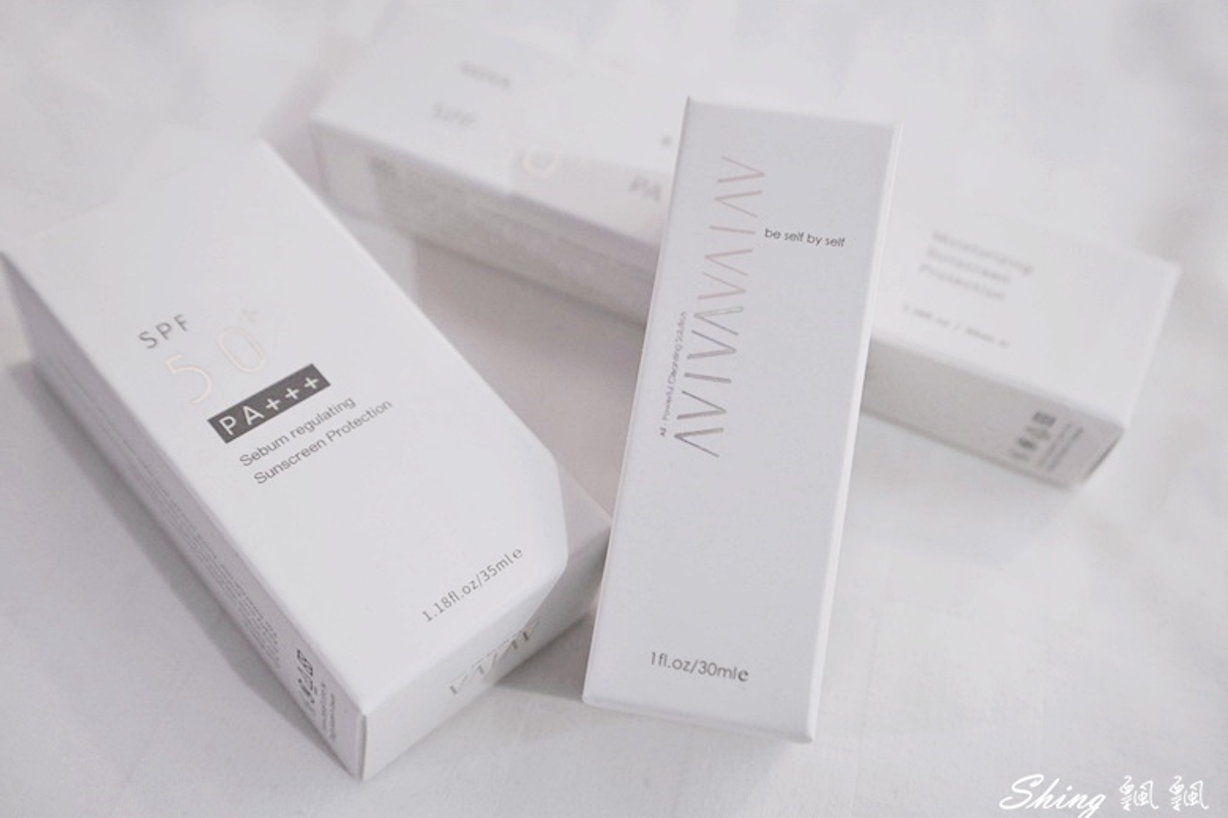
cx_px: 603
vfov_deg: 36.8
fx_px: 1227
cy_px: 416
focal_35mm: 36
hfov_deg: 53.1
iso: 1600
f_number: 5
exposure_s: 1/20
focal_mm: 35
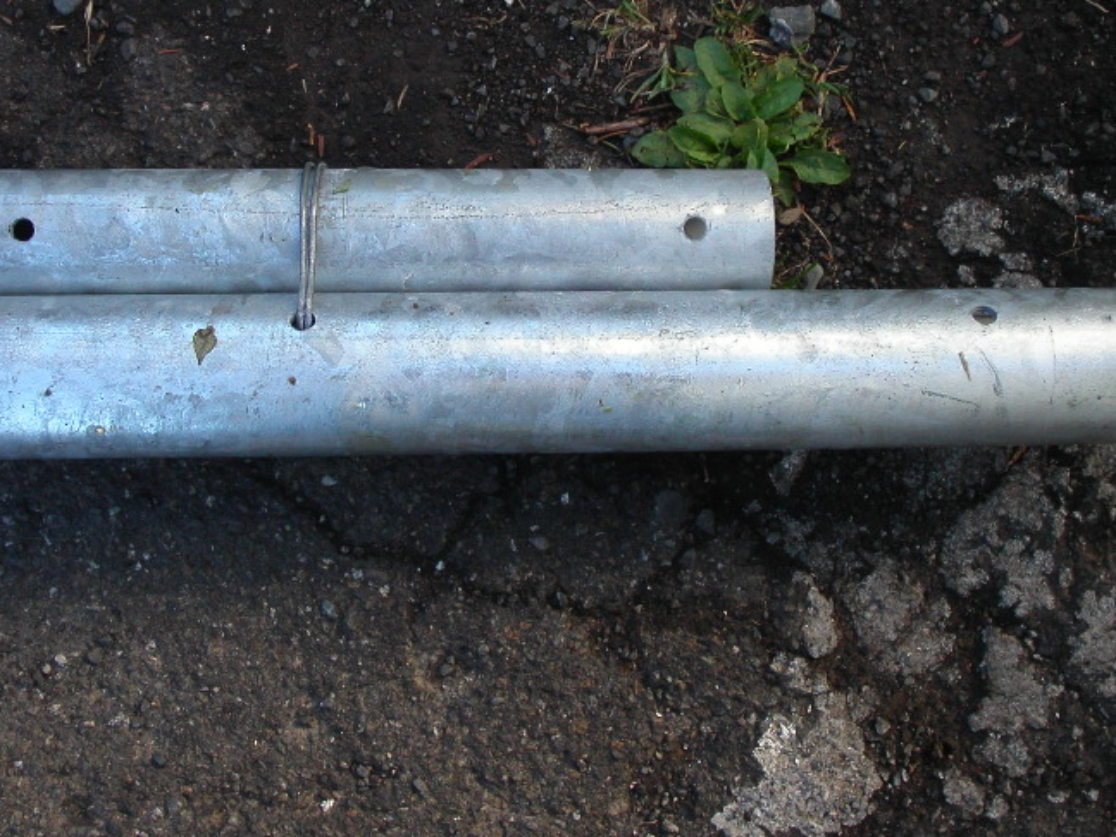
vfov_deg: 29.1
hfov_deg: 38.2
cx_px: 536
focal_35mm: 50
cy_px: 344
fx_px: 1612
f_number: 4.5
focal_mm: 7.8
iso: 100
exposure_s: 1/90
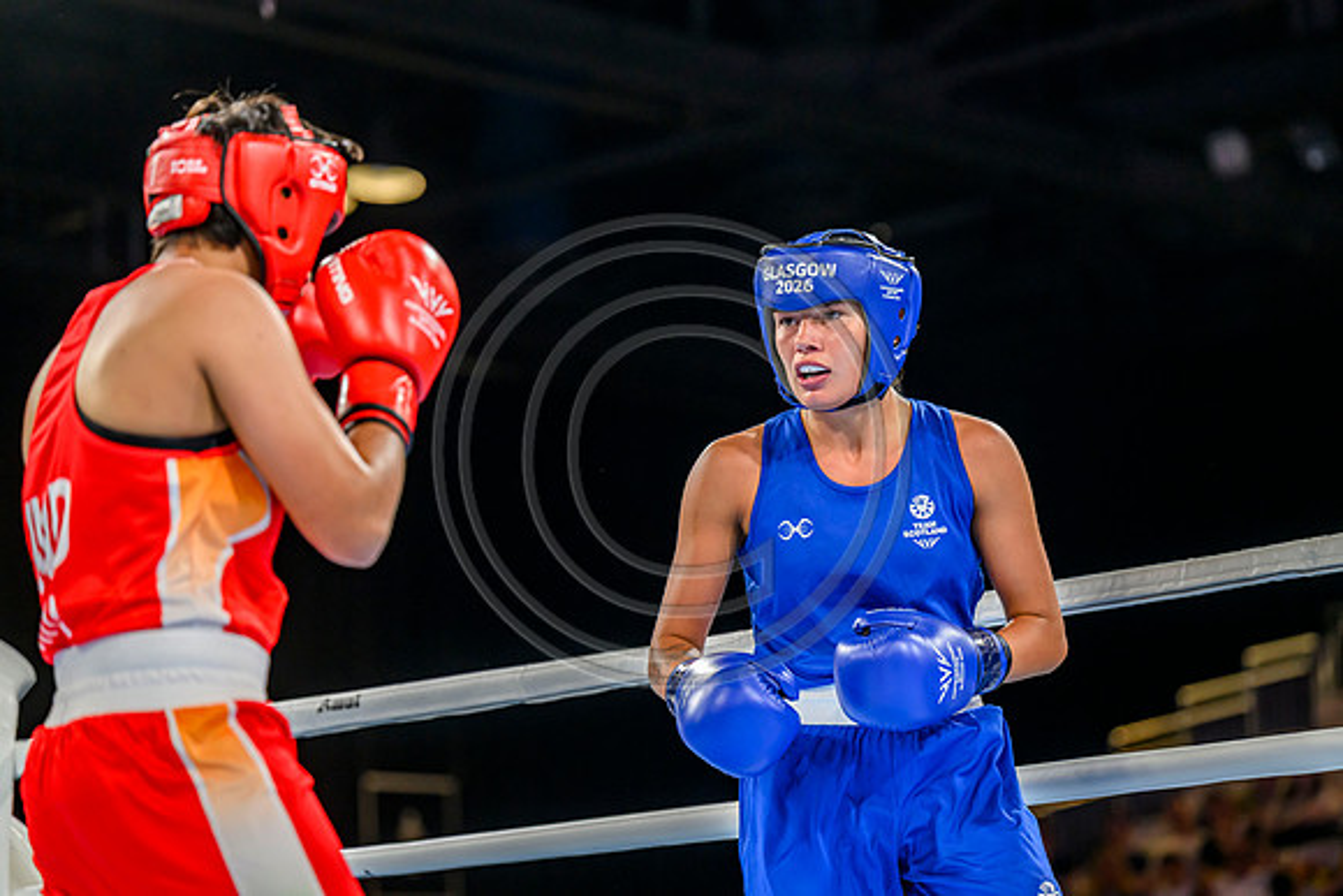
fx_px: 4478
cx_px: 672
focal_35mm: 120
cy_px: 448
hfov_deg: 17.1
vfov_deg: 11.4
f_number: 3.2
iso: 2000
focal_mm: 120
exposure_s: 1/1600
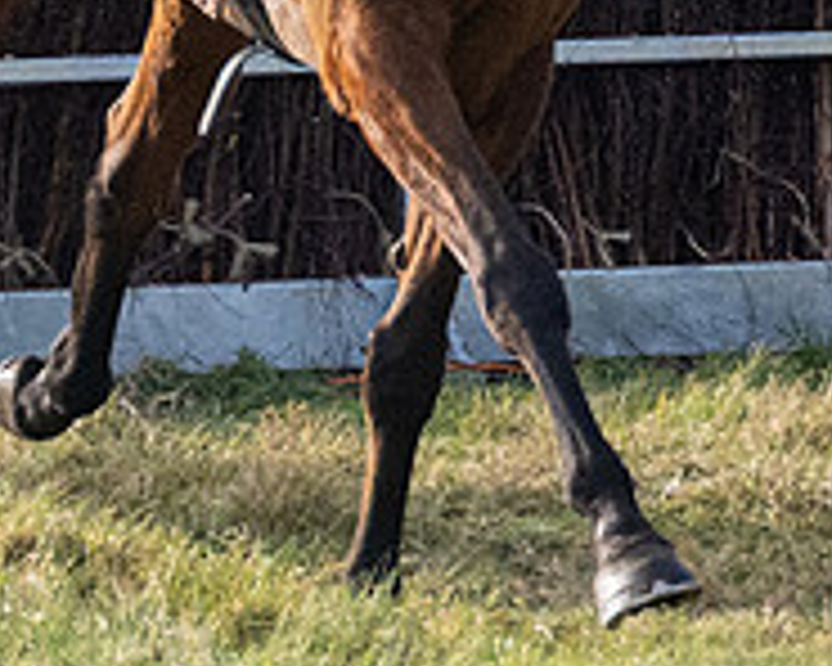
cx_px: -237
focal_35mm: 1035
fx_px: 25486
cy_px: -373
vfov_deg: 1.5
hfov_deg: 1.9
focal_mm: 101
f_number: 4
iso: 800
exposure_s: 1/4000
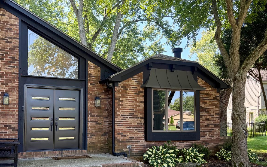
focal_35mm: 33
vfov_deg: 37.8
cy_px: 114
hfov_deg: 57.4
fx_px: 240
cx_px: 100
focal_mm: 6.76
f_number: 1.78
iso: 100
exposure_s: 1/314
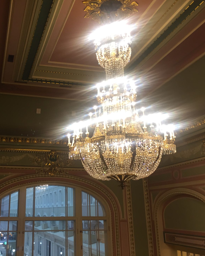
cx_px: 58
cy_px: 128
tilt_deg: +16.0
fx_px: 288
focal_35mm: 38
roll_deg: -2.3
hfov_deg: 38.4
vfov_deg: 47.9
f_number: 2.2
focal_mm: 4.15
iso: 80
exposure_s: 1/33
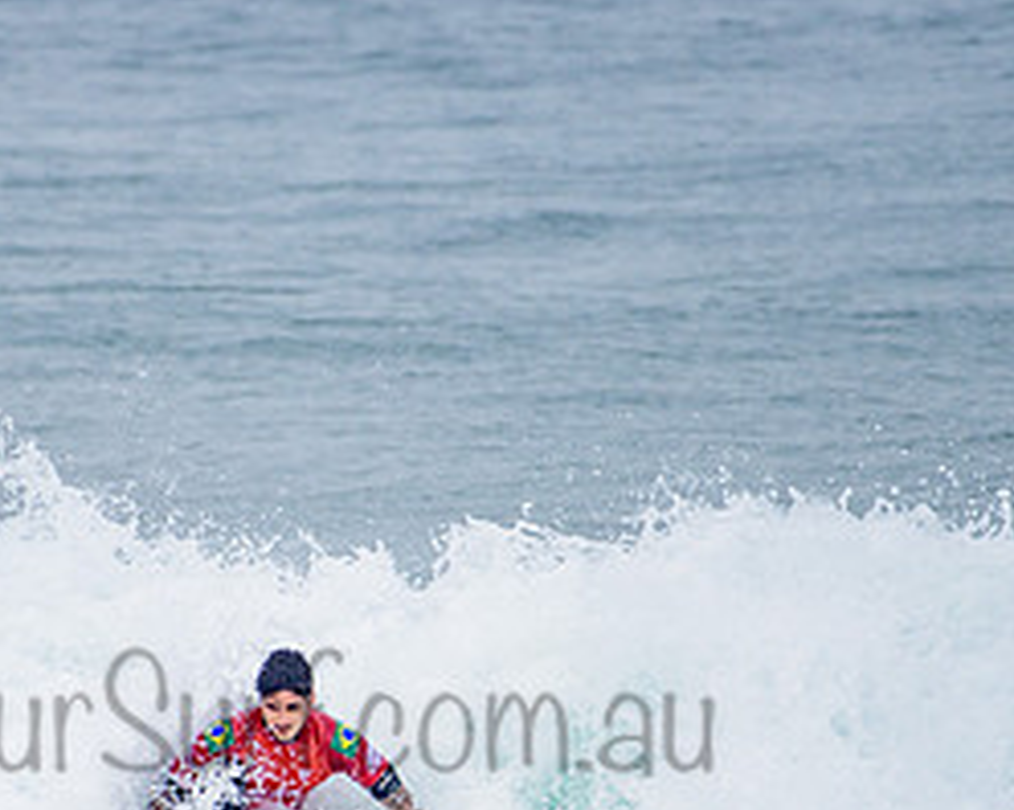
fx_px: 32926
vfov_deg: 1.4
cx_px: 282
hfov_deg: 1.8
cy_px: 677
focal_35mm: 1098
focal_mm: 500
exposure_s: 1/2000
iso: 400
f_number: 5.6
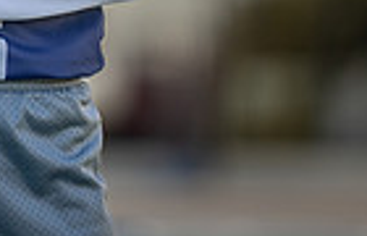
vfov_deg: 1.6
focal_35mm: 842
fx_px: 8490
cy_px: -210
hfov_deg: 2.5
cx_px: -43
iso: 100
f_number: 2.8
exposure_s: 1/500
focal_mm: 191
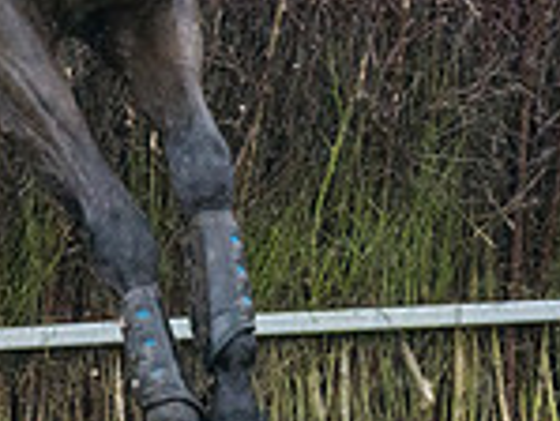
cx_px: -325
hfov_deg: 2.9
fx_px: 10880
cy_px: -142
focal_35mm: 672
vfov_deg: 2.2
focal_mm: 135
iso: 1600
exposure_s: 1/1250
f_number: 4
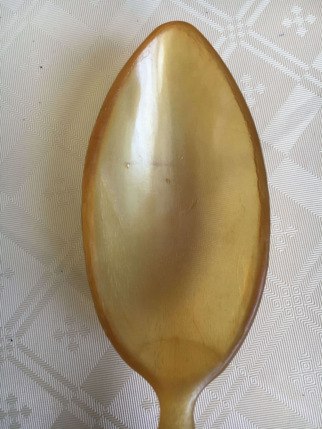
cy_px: 214
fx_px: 360
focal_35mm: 29
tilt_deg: -83.4
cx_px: 161
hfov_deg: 48.2
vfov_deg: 61.7
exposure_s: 1/33
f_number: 2.2
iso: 80
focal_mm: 4.15
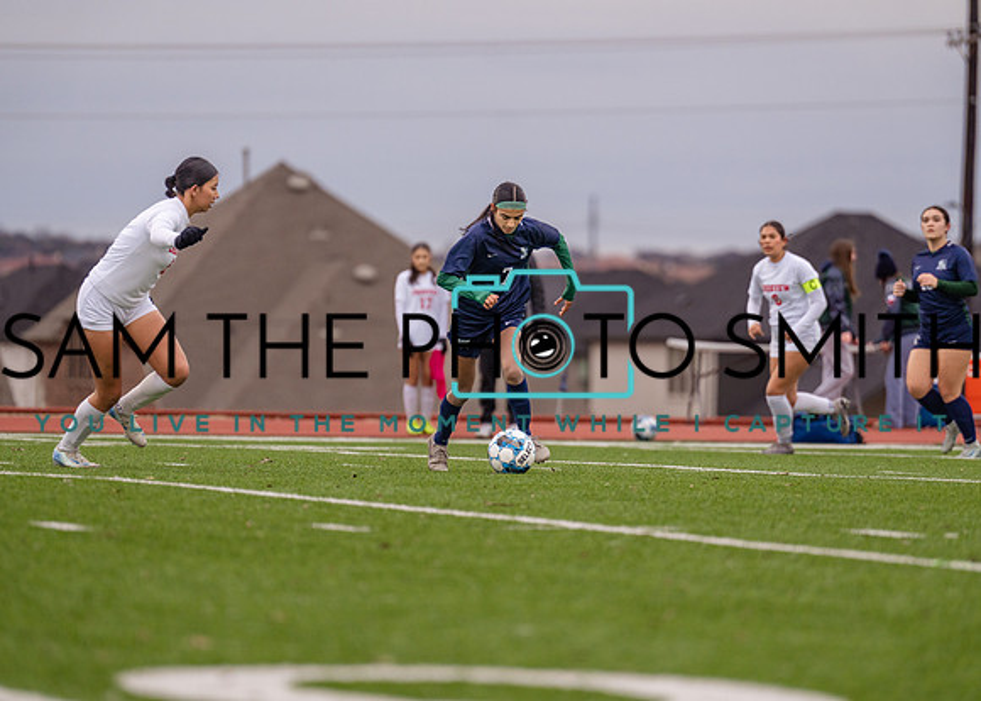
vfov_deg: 4.9
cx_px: 490
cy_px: 350
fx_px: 8172
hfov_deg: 6.9
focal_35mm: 293
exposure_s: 1/1600
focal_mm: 280
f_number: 4
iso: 800
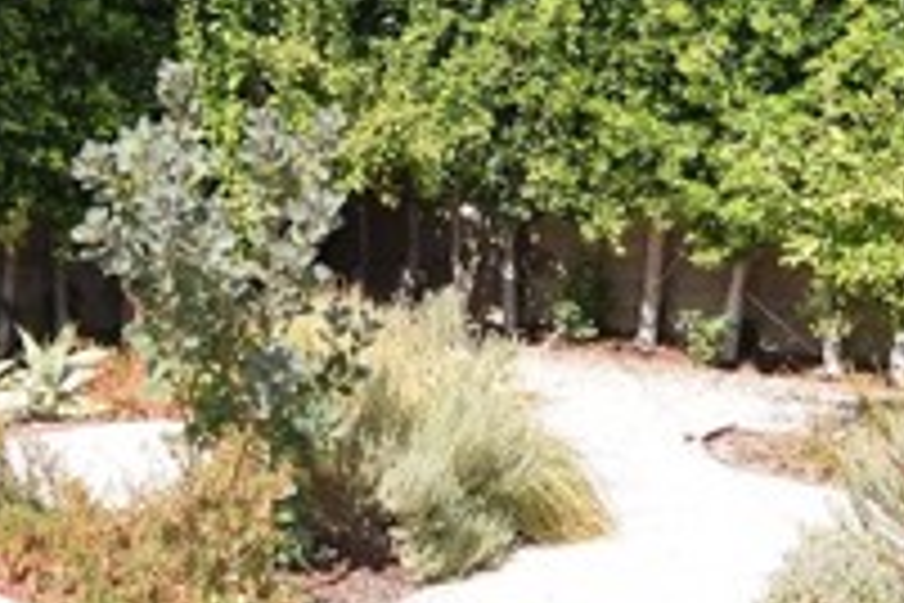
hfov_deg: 37.4
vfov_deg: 25.3
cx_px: 301
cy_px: 128
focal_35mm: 53
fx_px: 1321
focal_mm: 11
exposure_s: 1/200
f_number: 9
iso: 100
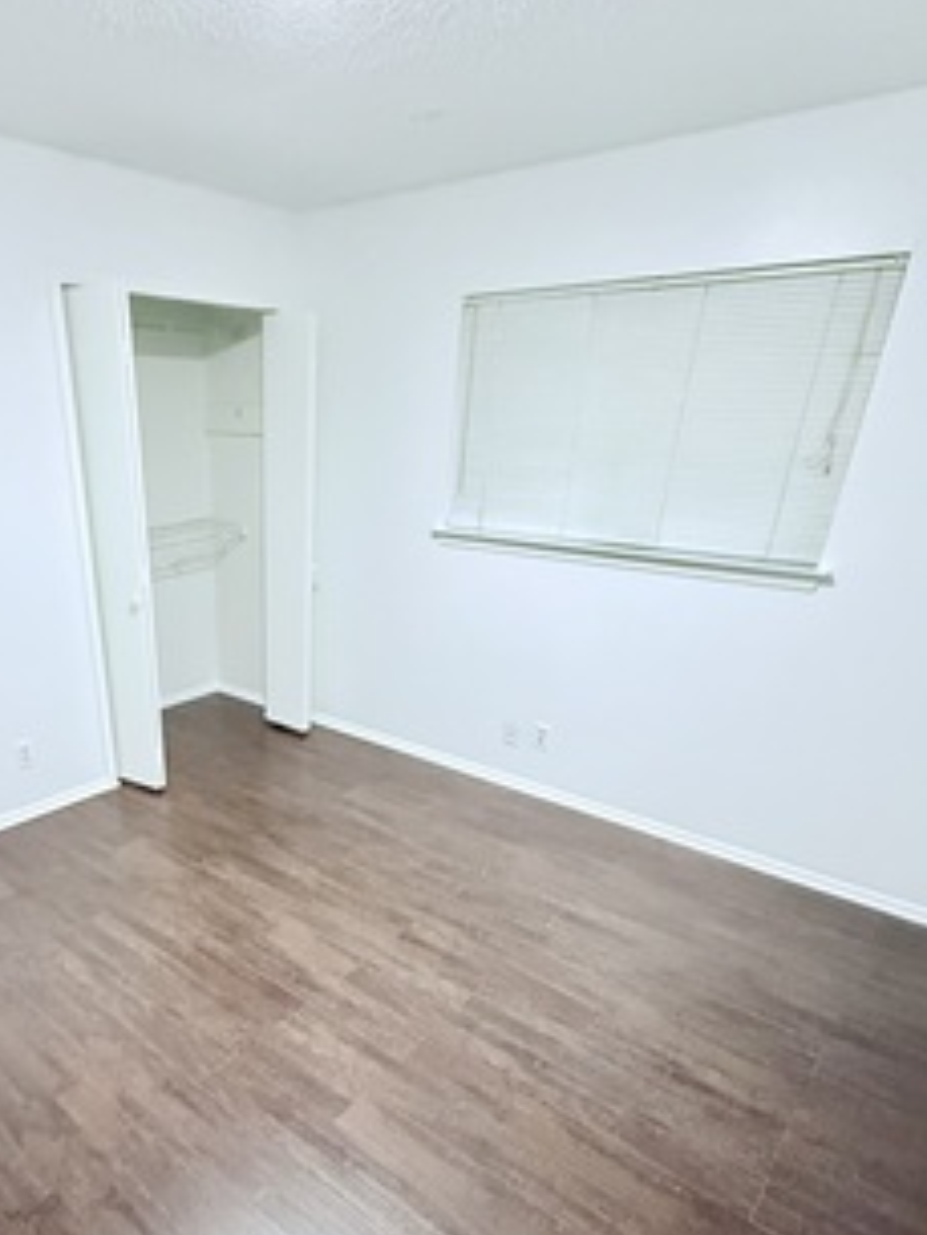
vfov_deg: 74.1
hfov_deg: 59.4
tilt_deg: -25.8
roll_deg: -1.1
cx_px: 296
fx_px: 785
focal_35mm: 22
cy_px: 818
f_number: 2.2
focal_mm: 2.22
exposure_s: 1/60
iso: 1000
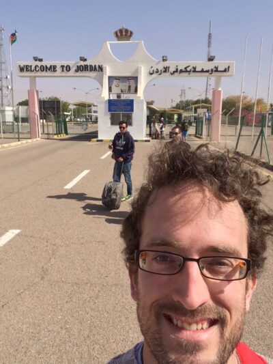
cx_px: 136
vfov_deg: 55.3
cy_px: 182
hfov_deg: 43.0
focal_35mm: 33
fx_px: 347
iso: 50
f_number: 2.4
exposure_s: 1/1887
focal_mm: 2.15
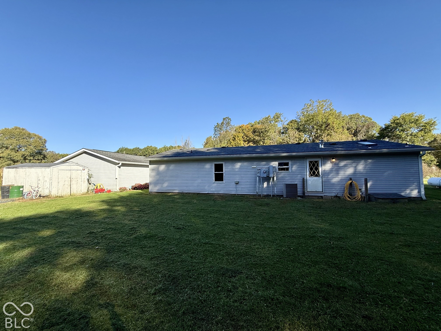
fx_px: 178
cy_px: 166
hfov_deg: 102.1
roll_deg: +0.5
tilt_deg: +3.3
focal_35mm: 14
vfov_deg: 85.7
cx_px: 220
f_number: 2.2
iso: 50
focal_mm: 2.22
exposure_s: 1/876
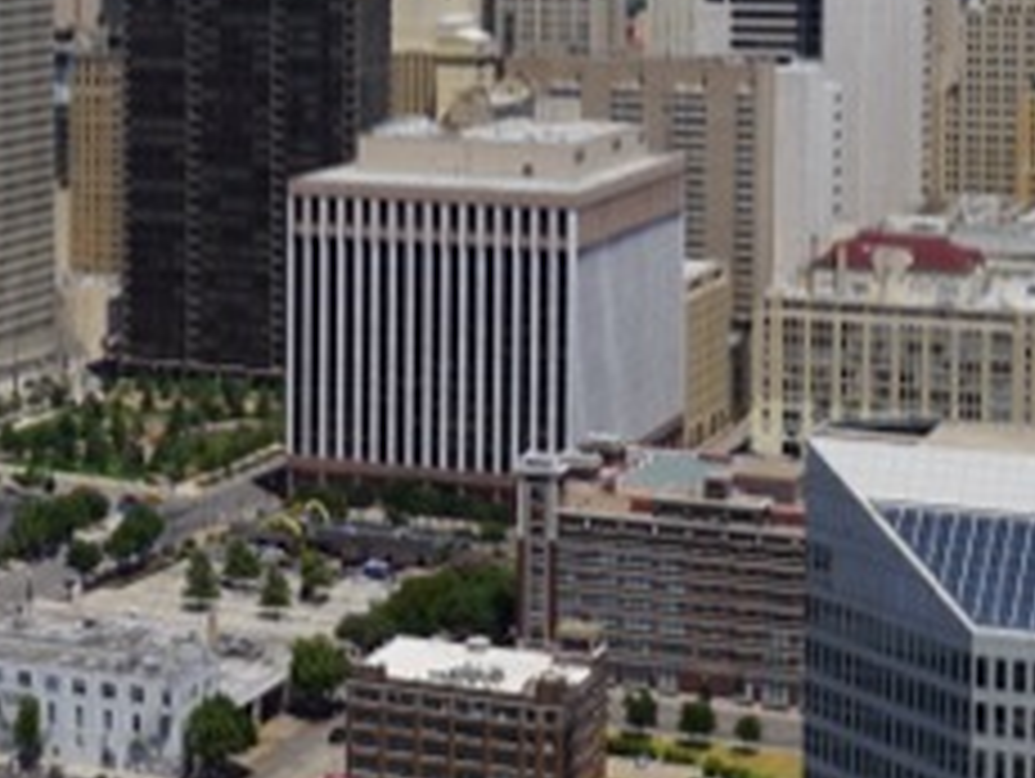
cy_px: -31
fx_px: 3276
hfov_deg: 17.0
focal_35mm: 109
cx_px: -292
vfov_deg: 13.3
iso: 100
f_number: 11
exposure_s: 1/200
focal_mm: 25
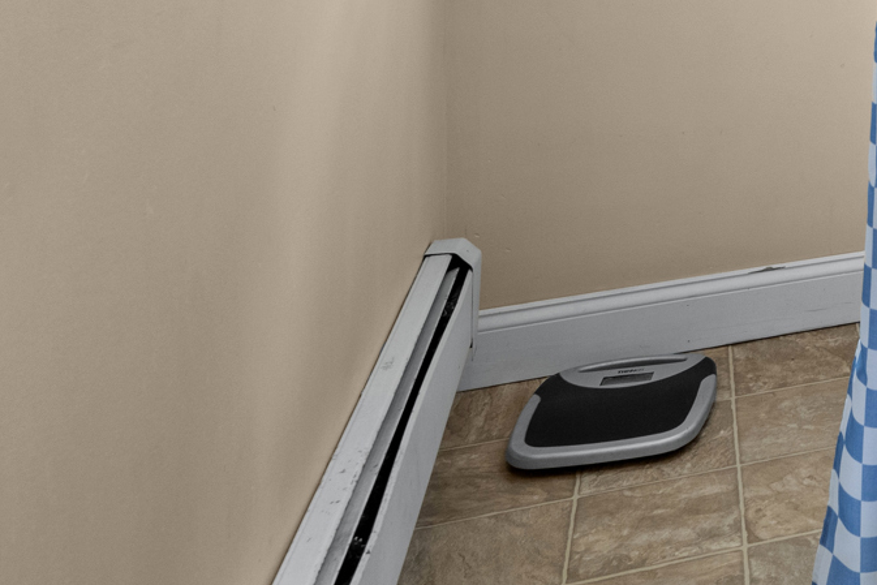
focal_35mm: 52
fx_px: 1267
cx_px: 1308
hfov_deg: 27.1
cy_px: -321
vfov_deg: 21.4
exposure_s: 1/4
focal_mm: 14
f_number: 9
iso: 400
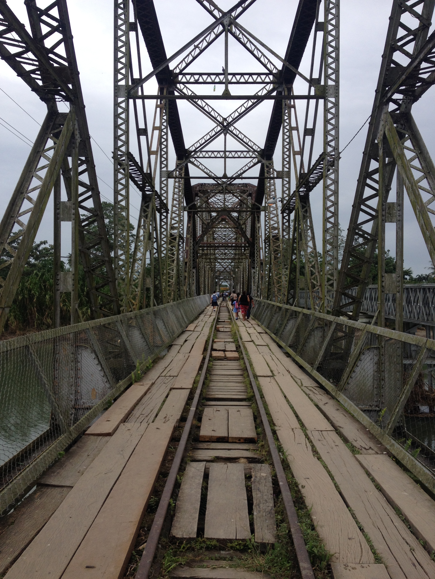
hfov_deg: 40.7
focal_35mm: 35
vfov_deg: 52.6
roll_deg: +0.8
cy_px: 290
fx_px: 586
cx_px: 218
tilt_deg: -1.7
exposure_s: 1/1534
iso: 50
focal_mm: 4.28
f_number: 2.4
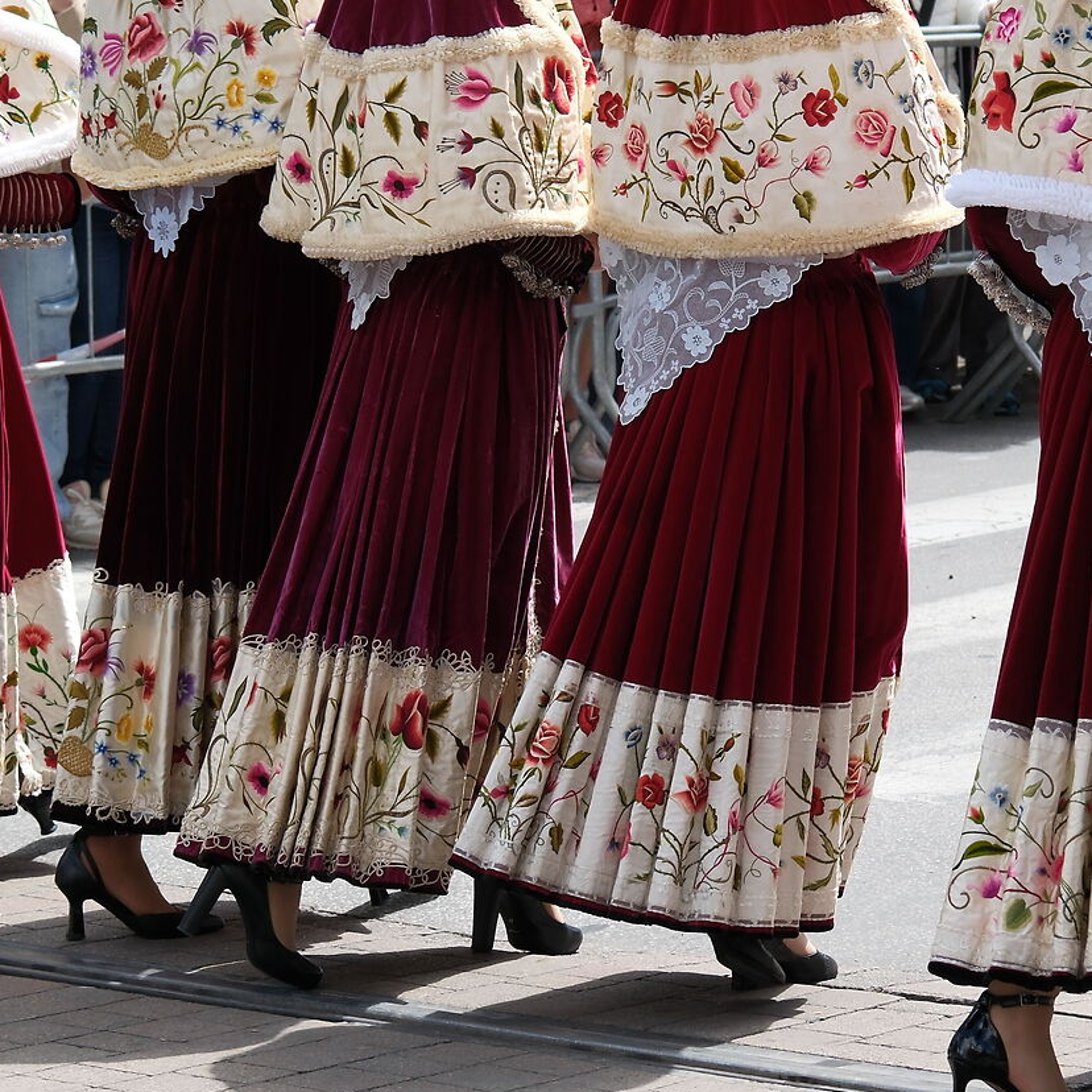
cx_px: 707
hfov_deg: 13.1
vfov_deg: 13.1
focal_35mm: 133
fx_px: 4747
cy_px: 433
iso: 200
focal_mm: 35.8
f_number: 4
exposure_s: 1/1000
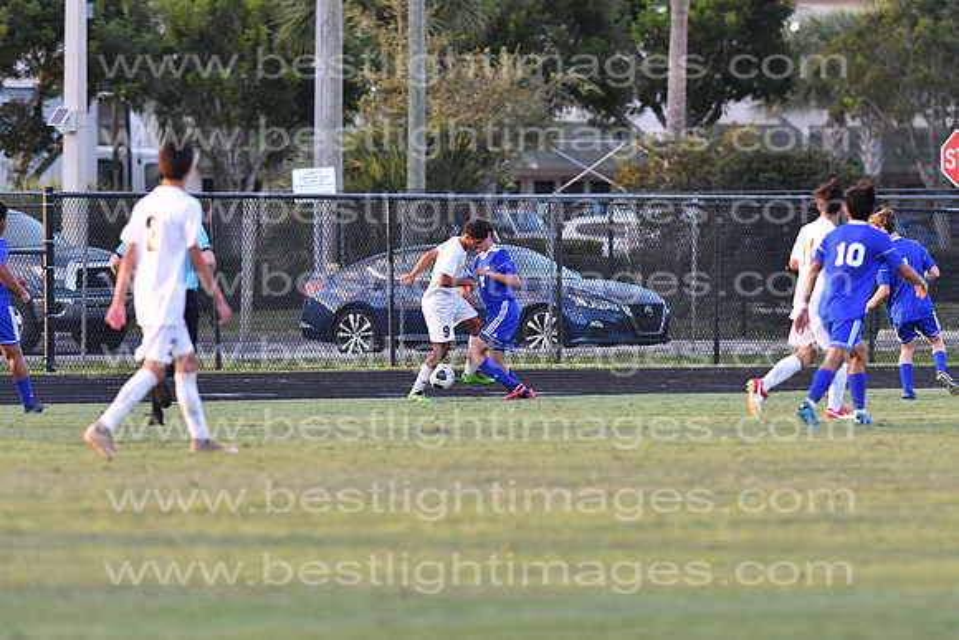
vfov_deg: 3.1
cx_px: 480
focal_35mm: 450
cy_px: 320
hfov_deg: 4.6
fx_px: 11990
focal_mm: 300
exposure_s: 1/1000
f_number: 4
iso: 1600
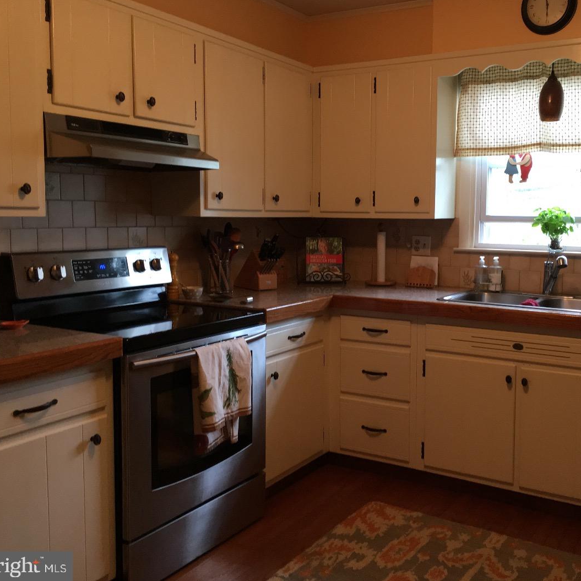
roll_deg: -0.8
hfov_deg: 46.7
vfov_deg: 47.2
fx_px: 665
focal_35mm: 35
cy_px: 285
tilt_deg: -4.2
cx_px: 373
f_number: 2.2
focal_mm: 4.15
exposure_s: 1/30
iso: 125
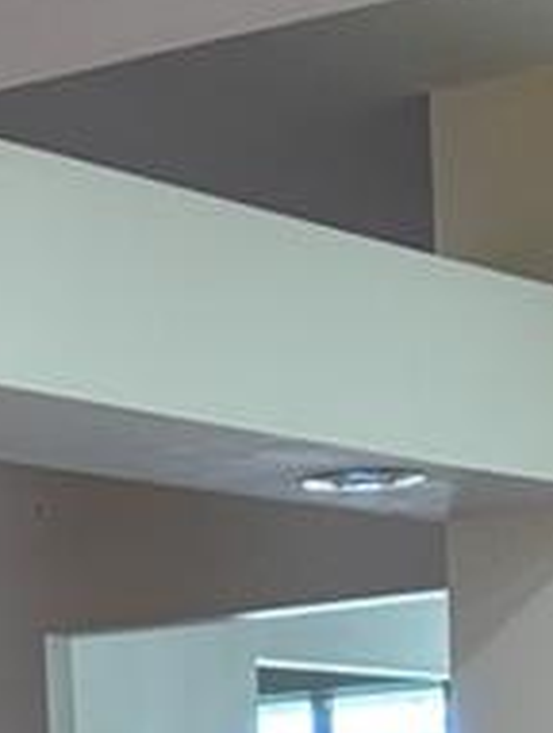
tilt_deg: -5.8
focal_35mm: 163
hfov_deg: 9.1
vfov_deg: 11.3
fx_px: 3460
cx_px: 284
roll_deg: +2.2
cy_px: 1293
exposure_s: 1/60
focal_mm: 5.96
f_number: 1.6
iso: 125
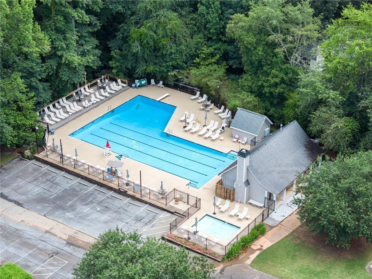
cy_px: 140
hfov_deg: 27.8
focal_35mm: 70
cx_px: 186
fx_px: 752
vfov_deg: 21.0
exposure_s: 1/200
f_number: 2.8
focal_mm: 19.35
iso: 130
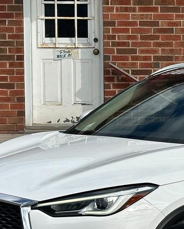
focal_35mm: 136
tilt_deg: -3.2
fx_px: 925
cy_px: 134
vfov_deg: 14.2
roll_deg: +0.3
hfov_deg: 11.2
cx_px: 210
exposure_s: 1/6211
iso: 64
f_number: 1.78
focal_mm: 6.86
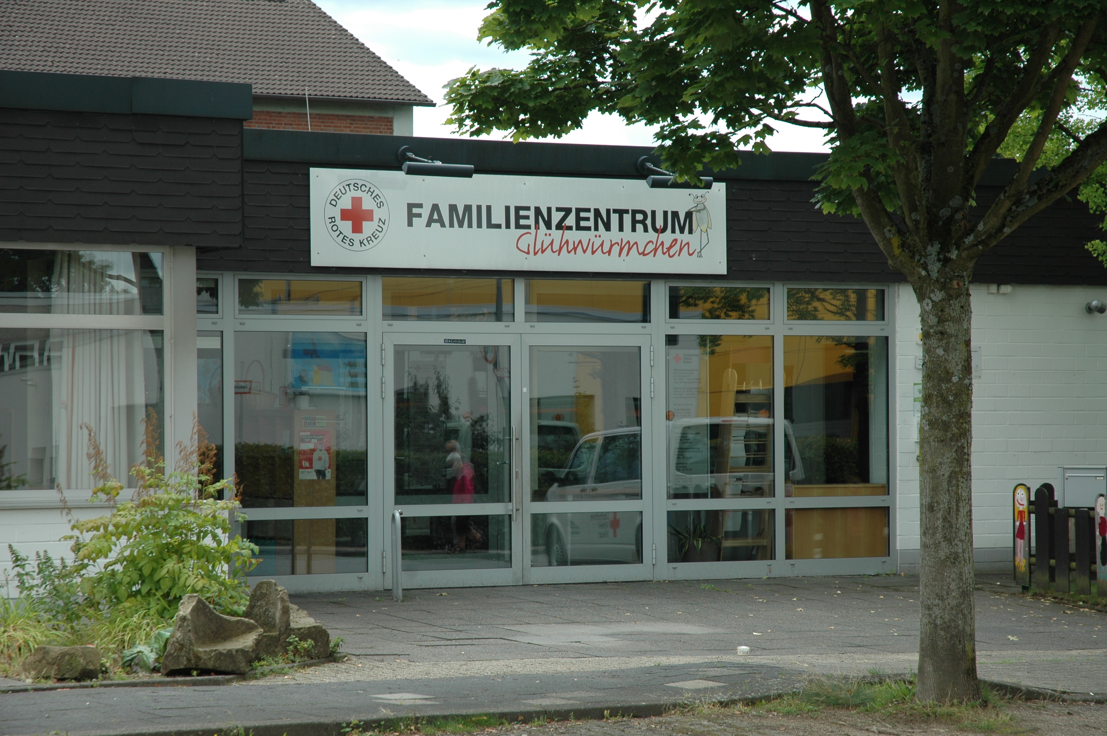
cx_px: 554
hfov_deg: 19.5
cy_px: 368
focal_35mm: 105
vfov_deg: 13.0
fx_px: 3226
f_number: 6.3
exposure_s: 1/160
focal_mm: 70
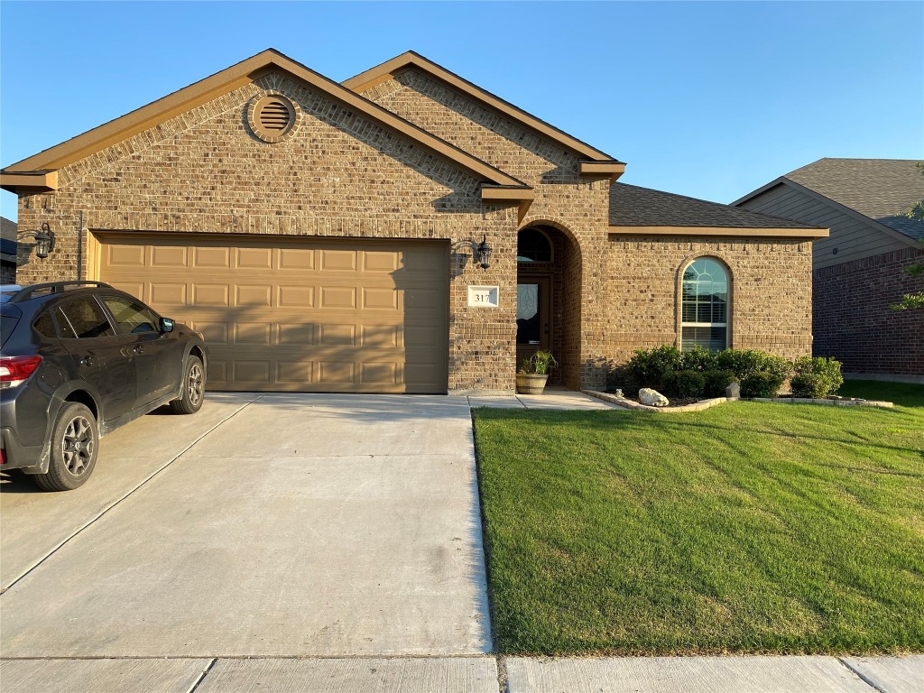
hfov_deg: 67.3
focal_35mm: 26
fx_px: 694
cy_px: 346
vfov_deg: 53.1
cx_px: 462
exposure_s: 1/1082
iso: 32
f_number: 1.8
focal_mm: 4.25
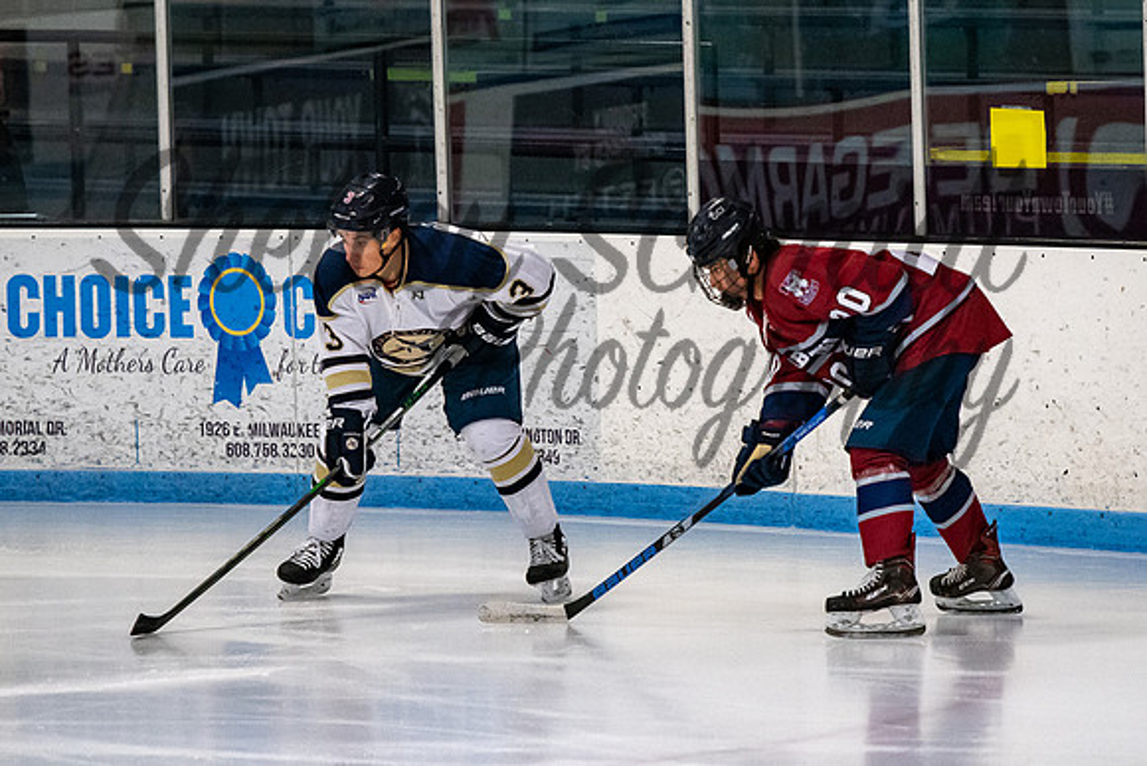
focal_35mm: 412
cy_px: 347
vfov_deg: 3.3
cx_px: 648
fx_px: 13132
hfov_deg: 5.0
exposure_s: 1/800
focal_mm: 200
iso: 2500
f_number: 3.2
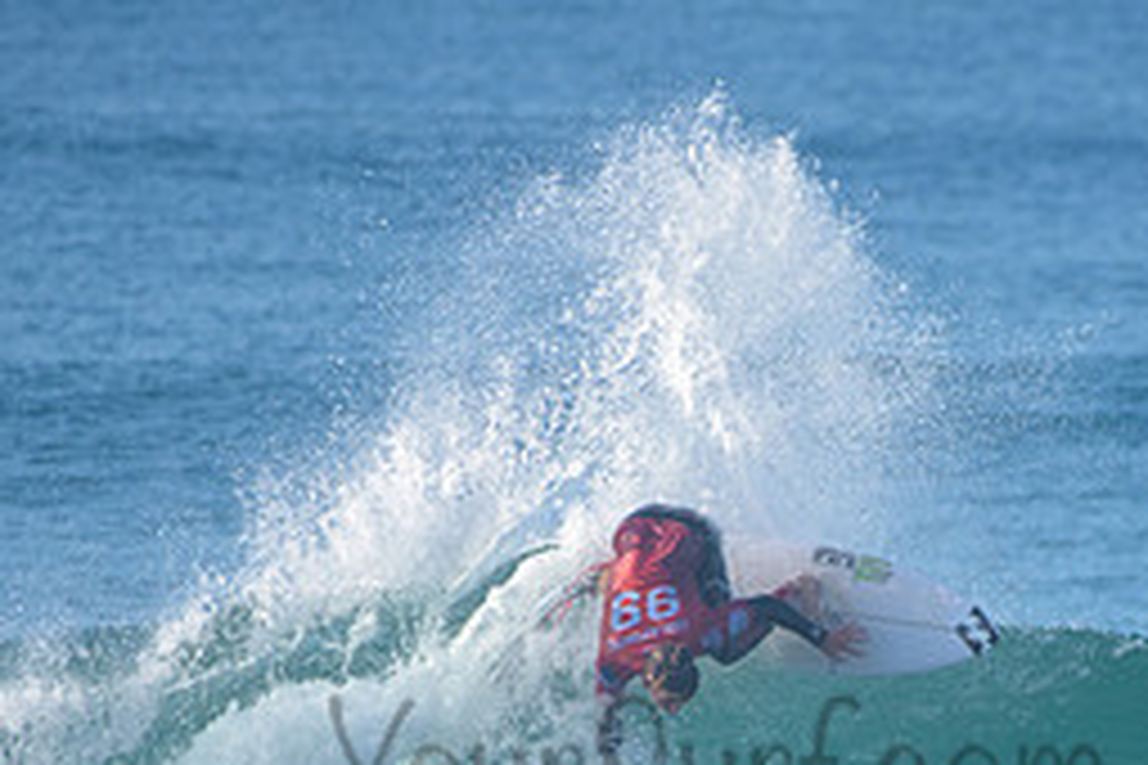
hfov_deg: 1.8
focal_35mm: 1138
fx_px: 36287
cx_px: 792
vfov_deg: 1.2
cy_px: 727
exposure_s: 1/2000
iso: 400
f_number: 5.6
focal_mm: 500
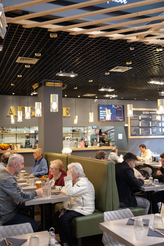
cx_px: 82
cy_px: 123
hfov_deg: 34.2
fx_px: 266
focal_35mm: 39
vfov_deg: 49.6
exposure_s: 1/60
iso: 800
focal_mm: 39
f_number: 2.8
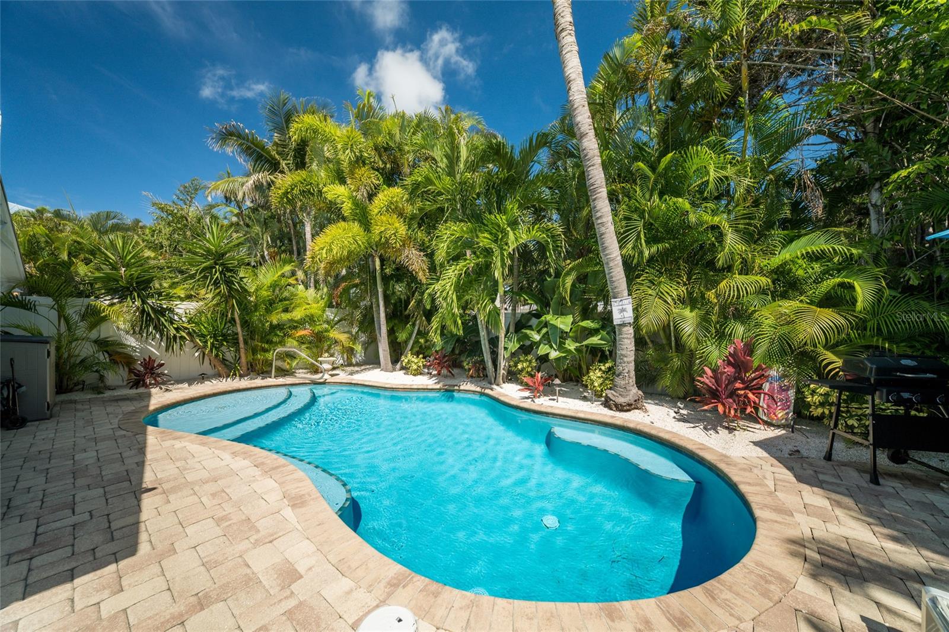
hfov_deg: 112.6
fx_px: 316
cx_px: 474
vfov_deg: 90.0
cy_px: 316
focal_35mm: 12
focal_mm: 12
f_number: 5.6
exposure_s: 1/250
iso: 160
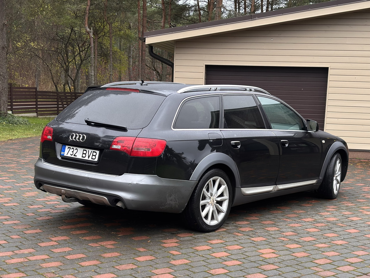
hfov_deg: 67.3
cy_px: 139
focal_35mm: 26
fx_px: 278
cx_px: 185
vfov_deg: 53.1
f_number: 1.6
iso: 80
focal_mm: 5.96
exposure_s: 1/87
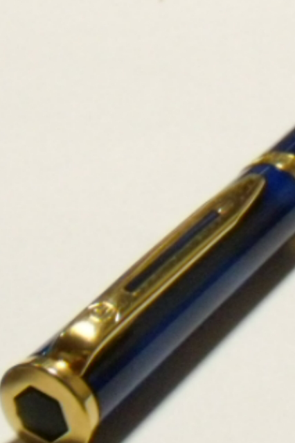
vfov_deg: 33.4
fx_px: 737
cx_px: 221
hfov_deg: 22.4
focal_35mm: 60
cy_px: 217
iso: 400
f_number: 3.6
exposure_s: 1/25
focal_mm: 6.4
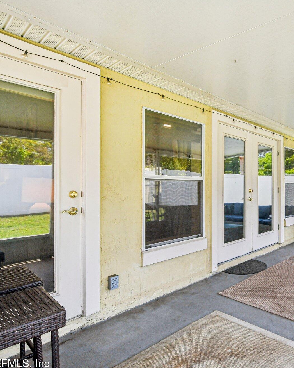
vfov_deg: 75.0
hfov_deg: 58.1
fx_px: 239
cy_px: 189
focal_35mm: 22
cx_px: 238
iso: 400
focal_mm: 10
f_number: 8
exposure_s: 1/125
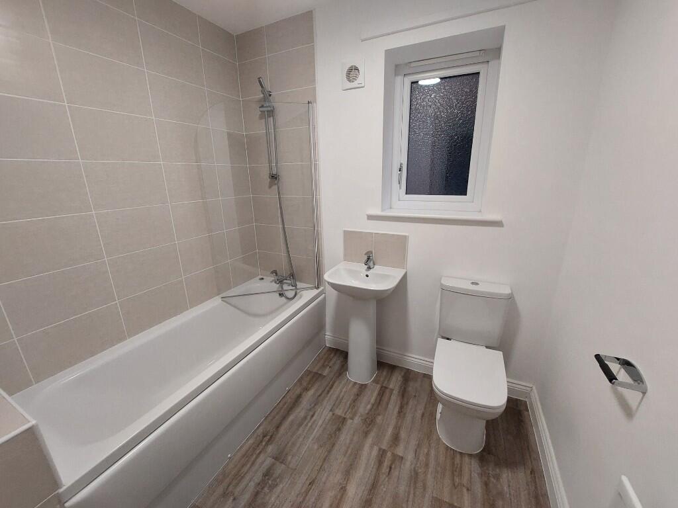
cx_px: 339
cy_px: 254
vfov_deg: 89.9
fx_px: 255
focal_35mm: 13
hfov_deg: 106.2
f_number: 2.2
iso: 250
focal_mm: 1.74
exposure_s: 1/50
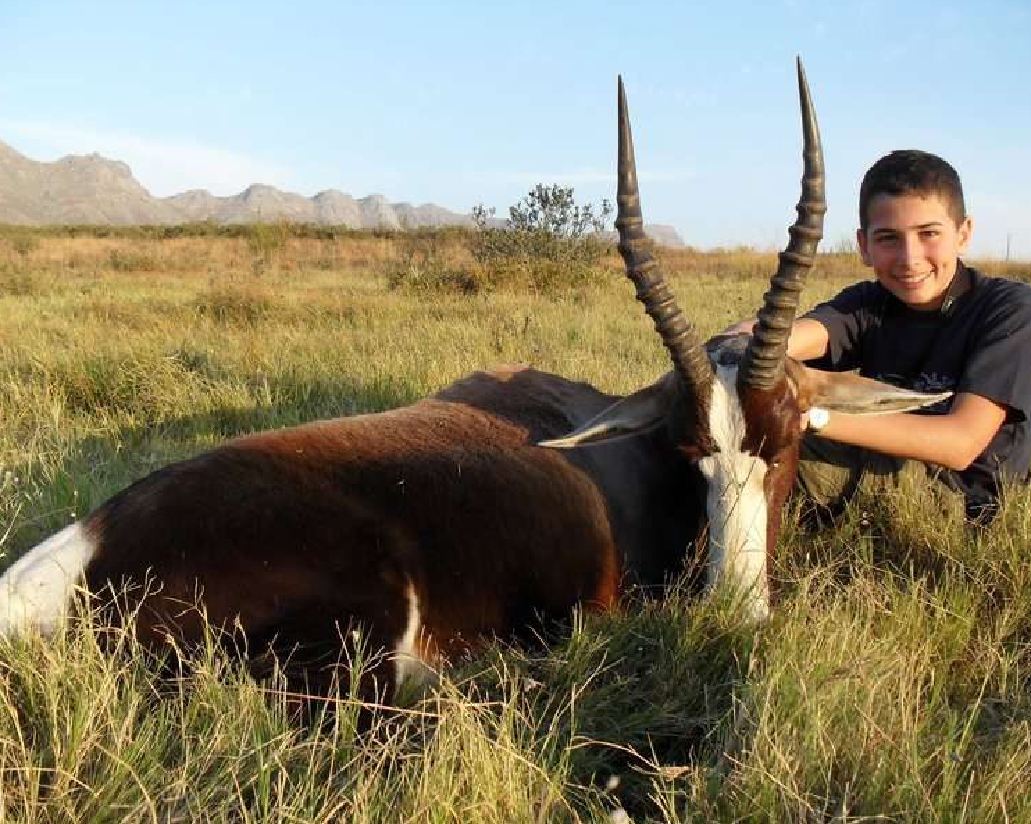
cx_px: 518
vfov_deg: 37.3
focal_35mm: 40
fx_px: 1220
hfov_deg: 45.8
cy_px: 411
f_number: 2.8
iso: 80
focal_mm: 6.3
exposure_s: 1/350
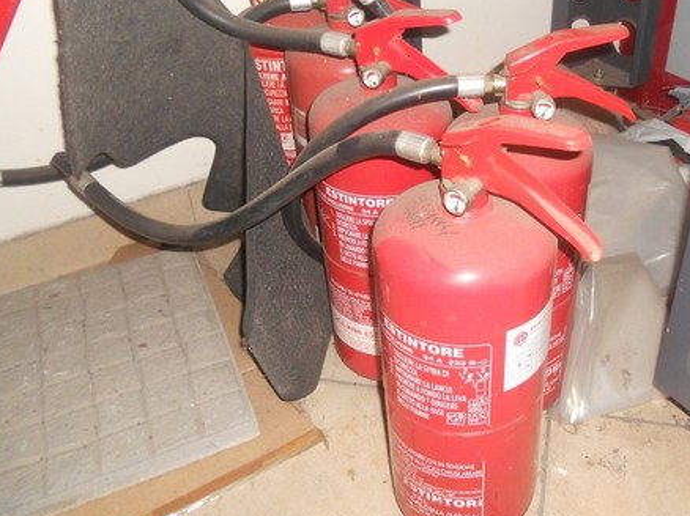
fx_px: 737
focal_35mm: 37
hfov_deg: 49.3
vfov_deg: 38.5
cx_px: 460
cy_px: 209
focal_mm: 4.9
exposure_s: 1/25
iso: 200
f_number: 3.2
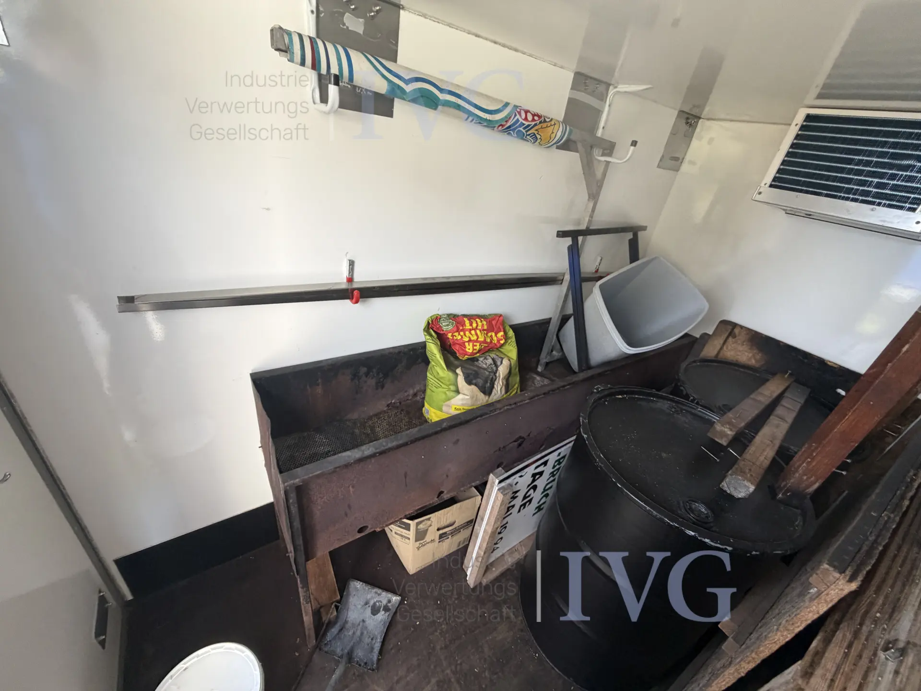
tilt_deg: -30.9
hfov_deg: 102.1
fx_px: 372
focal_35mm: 14
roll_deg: -6.7
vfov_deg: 85.7
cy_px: 346
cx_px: 460
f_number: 2.2
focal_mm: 2.22
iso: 250
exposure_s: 1/121
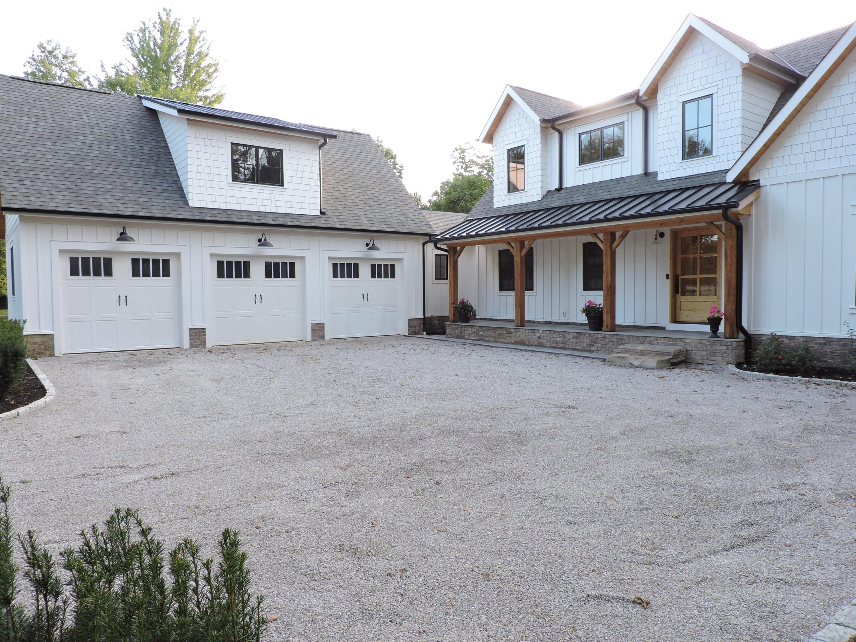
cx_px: 428
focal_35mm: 24
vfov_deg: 56.8
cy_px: 321
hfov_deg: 71.6
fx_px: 593
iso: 100
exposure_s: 1/60
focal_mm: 4.3
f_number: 3
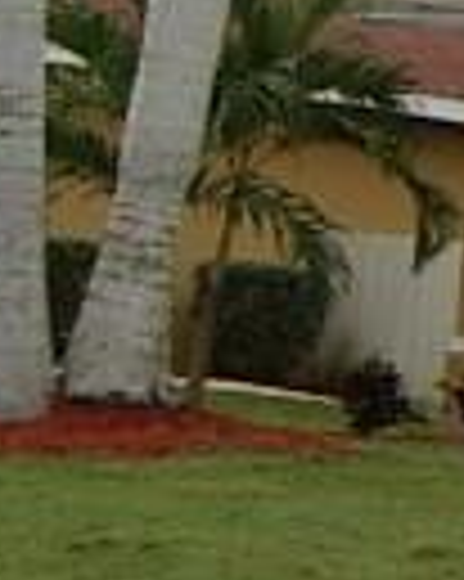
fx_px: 5053
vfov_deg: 6.6
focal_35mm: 294
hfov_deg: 5.0
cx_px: 1369
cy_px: 589
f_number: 4.8
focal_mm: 5.8
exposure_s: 1/125
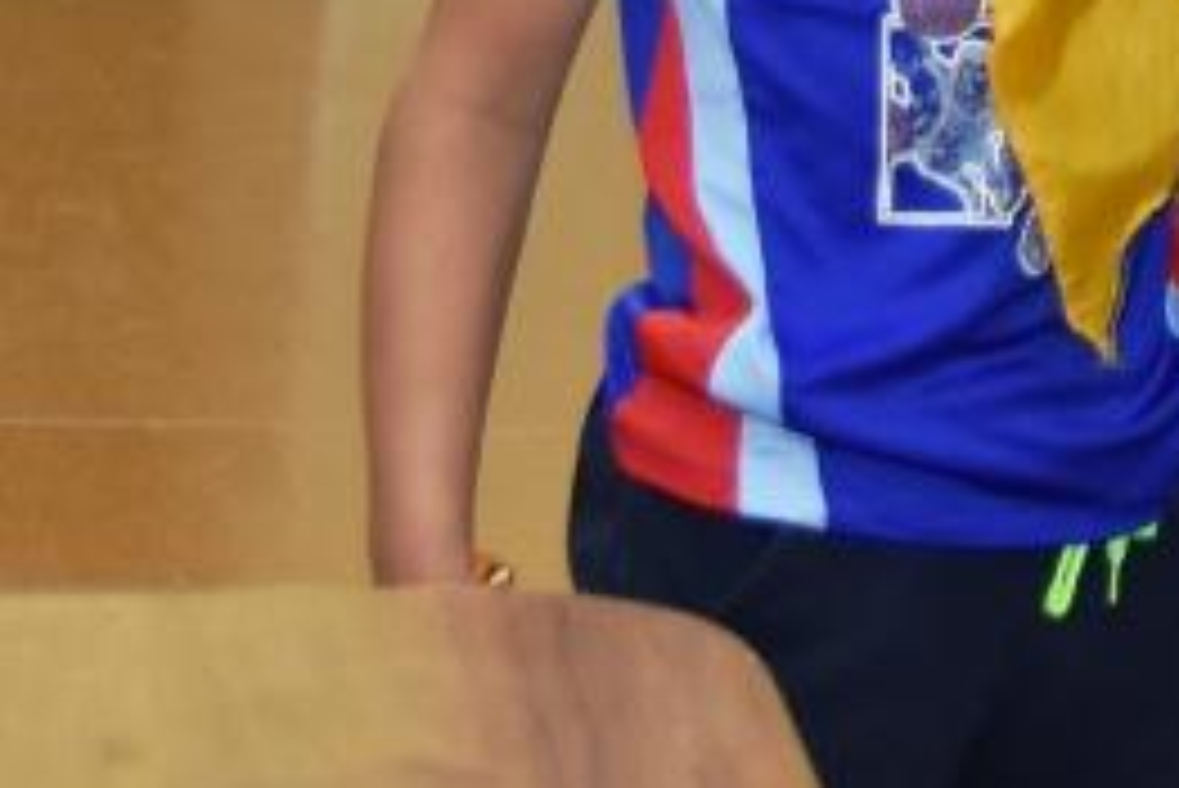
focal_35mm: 199
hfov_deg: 9.9
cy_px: -606
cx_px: 2002
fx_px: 6521
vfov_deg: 6.8
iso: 450
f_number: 4.2
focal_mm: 34
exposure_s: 1/60
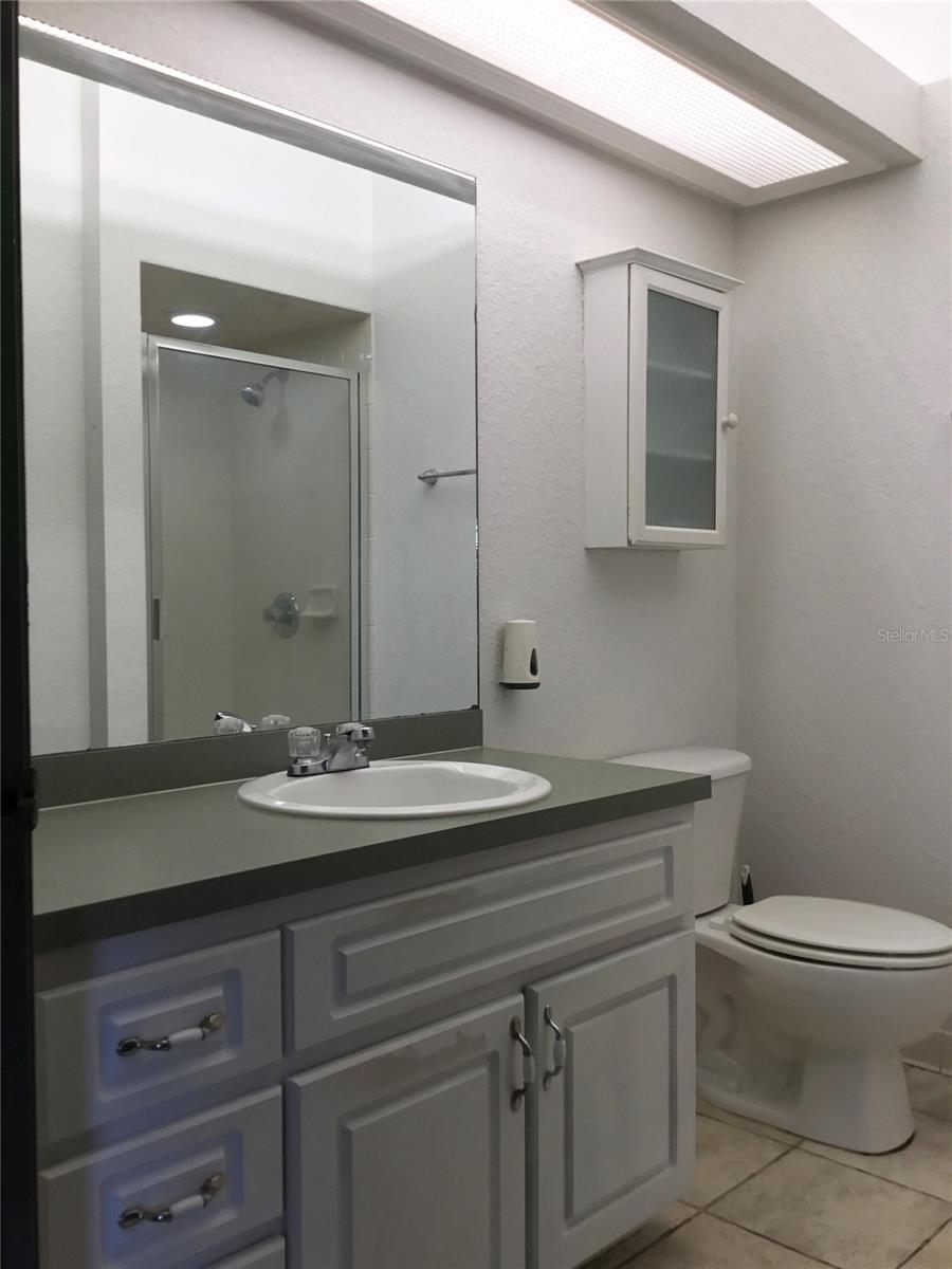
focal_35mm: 31
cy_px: 634
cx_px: 476
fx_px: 1137
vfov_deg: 58.4
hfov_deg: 45.4
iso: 40
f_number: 2.4
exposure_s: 1/30
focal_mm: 3.3
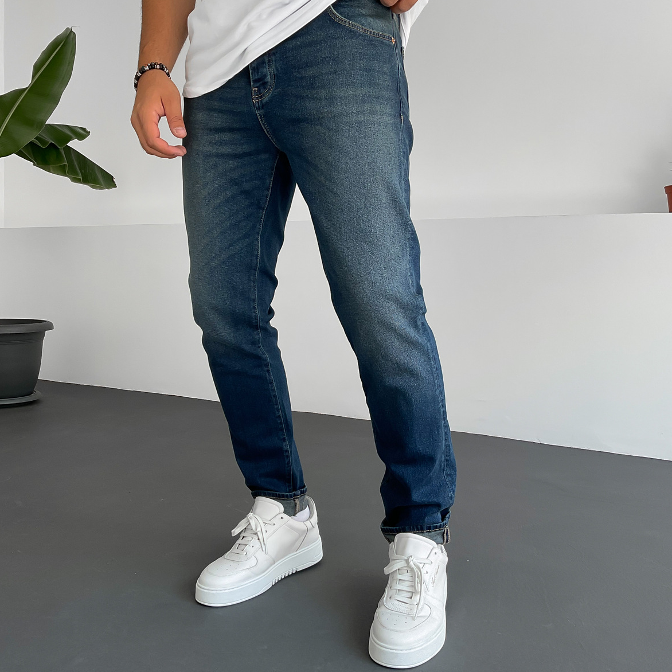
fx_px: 769
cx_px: 337
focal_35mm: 35
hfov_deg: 47.2
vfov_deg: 47.2
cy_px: 314
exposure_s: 1/120
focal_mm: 3
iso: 25
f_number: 1.8
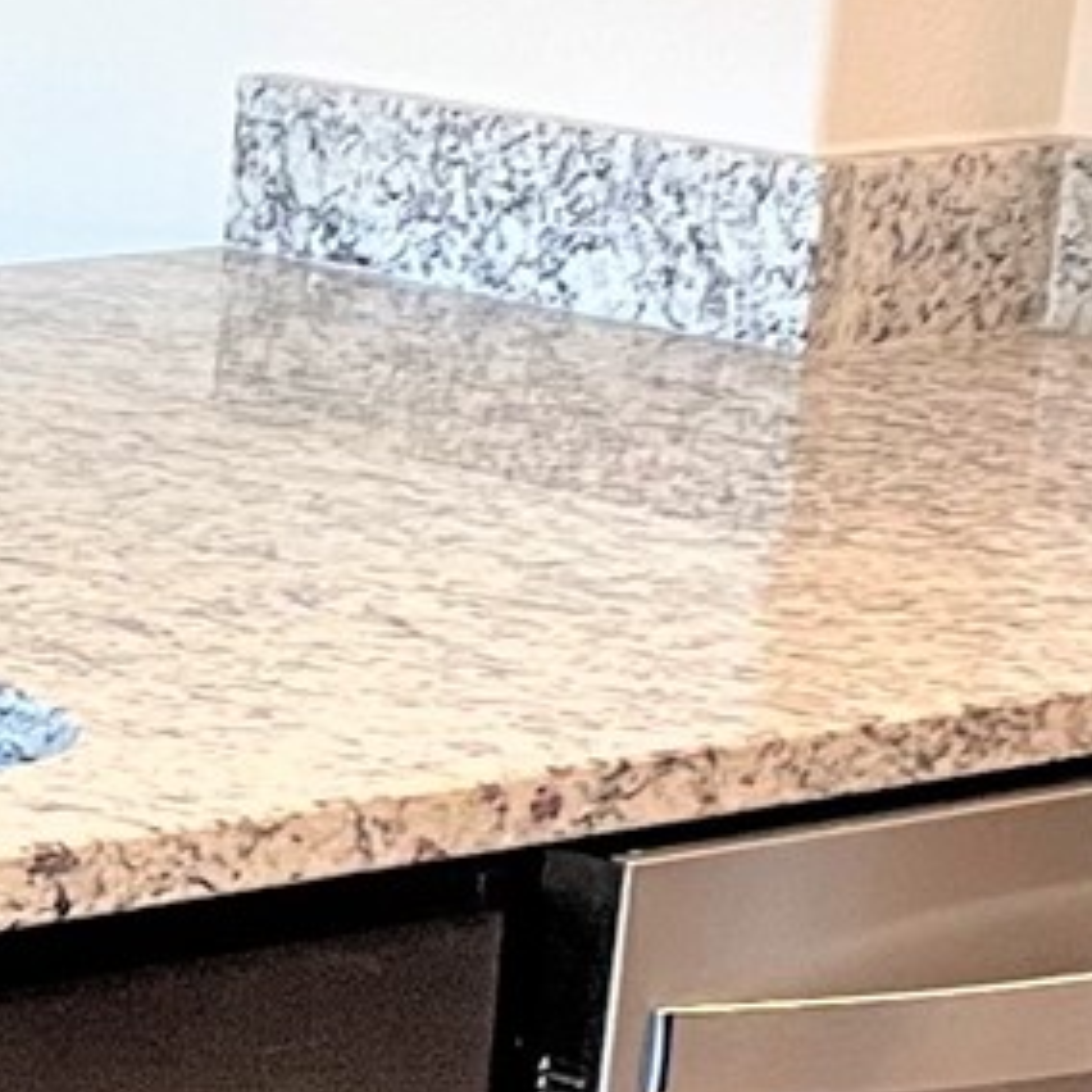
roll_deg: -0.7
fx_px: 5925
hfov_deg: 9.9
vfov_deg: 10.5
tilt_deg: -14.8
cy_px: 954
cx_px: -954
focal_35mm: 166
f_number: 1.6
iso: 100
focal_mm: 4.2
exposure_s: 1/60
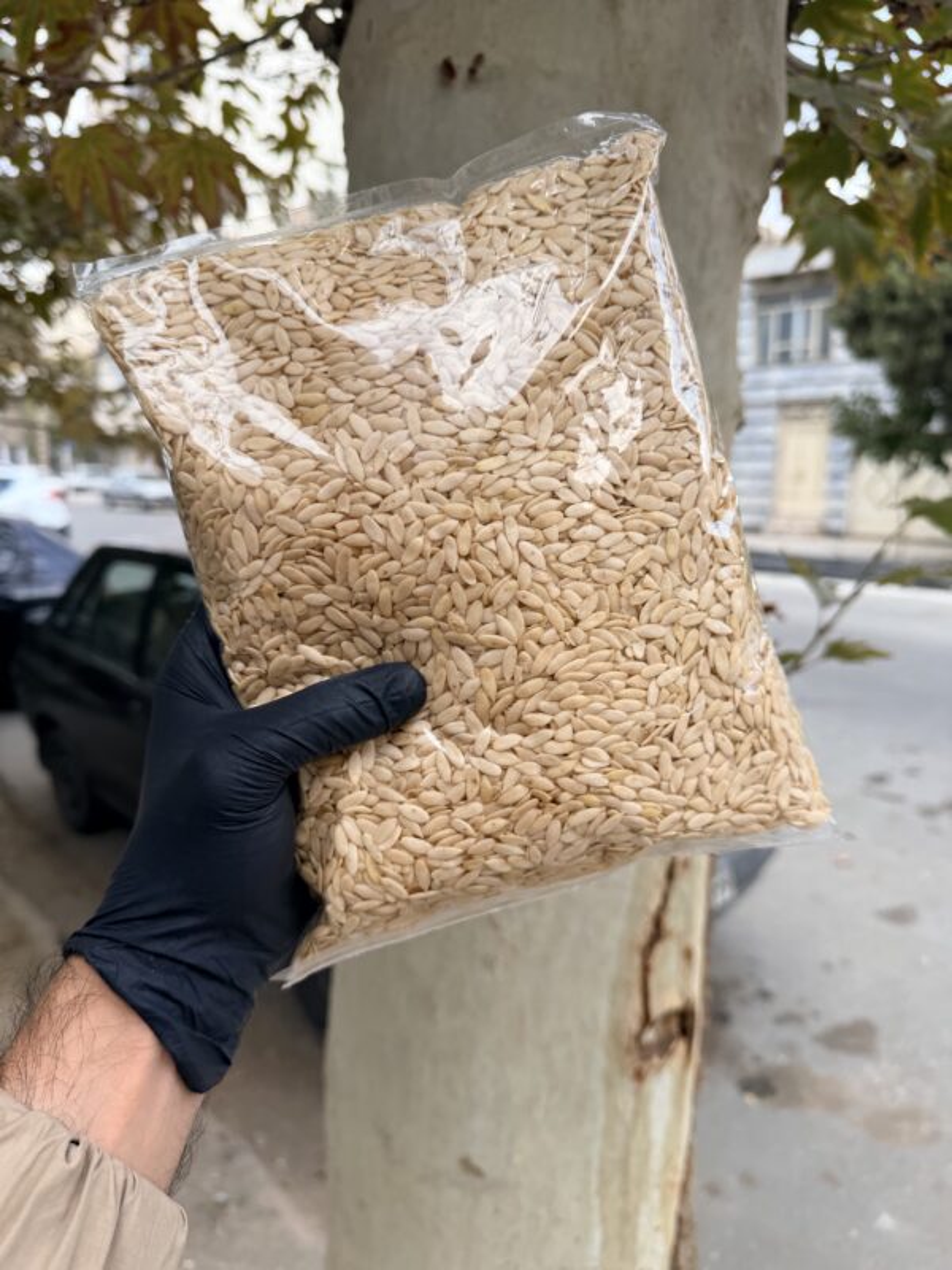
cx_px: 476
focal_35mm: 24
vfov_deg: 71.6
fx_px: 880
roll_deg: -0.5
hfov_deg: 56.8
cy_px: 635
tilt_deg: -9.6
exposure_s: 1/273
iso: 64
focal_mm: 6.76
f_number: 1.78
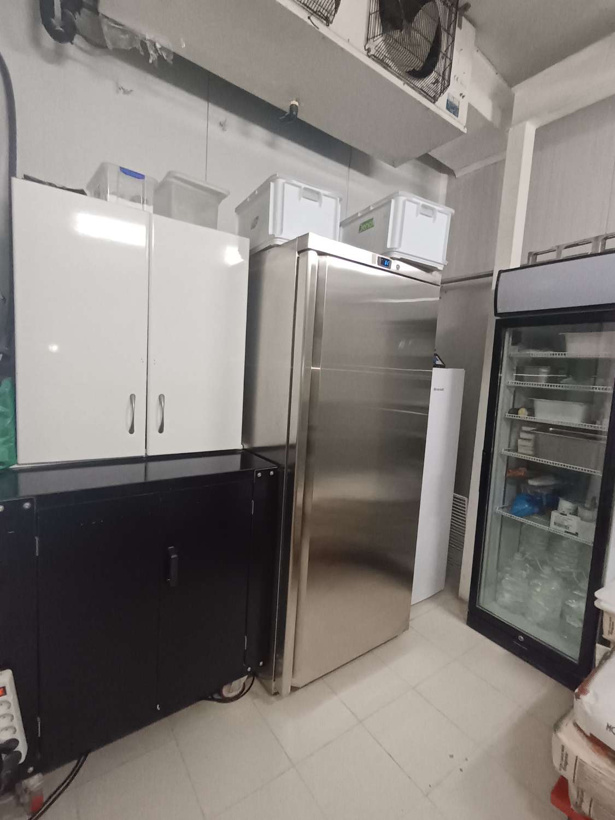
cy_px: 410
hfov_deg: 74.7
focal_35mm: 17
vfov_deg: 91.0
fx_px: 403
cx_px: 308
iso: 723
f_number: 2.2
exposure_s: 1/33.3
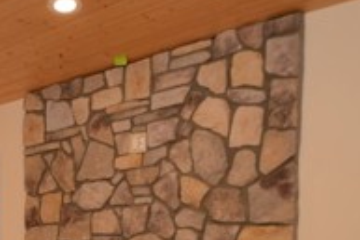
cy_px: 287
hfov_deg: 30.7
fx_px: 547
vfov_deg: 22.8
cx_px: -75
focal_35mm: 55
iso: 200
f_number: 5
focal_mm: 11
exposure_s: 1/60
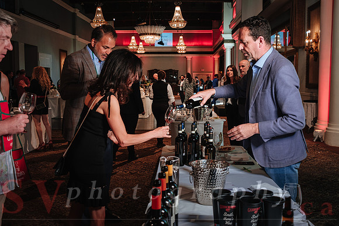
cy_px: 111
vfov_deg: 35.1
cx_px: 176
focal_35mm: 38
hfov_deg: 50.7
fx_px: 358
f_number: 4
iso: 800
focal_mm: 24
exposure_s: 1/60
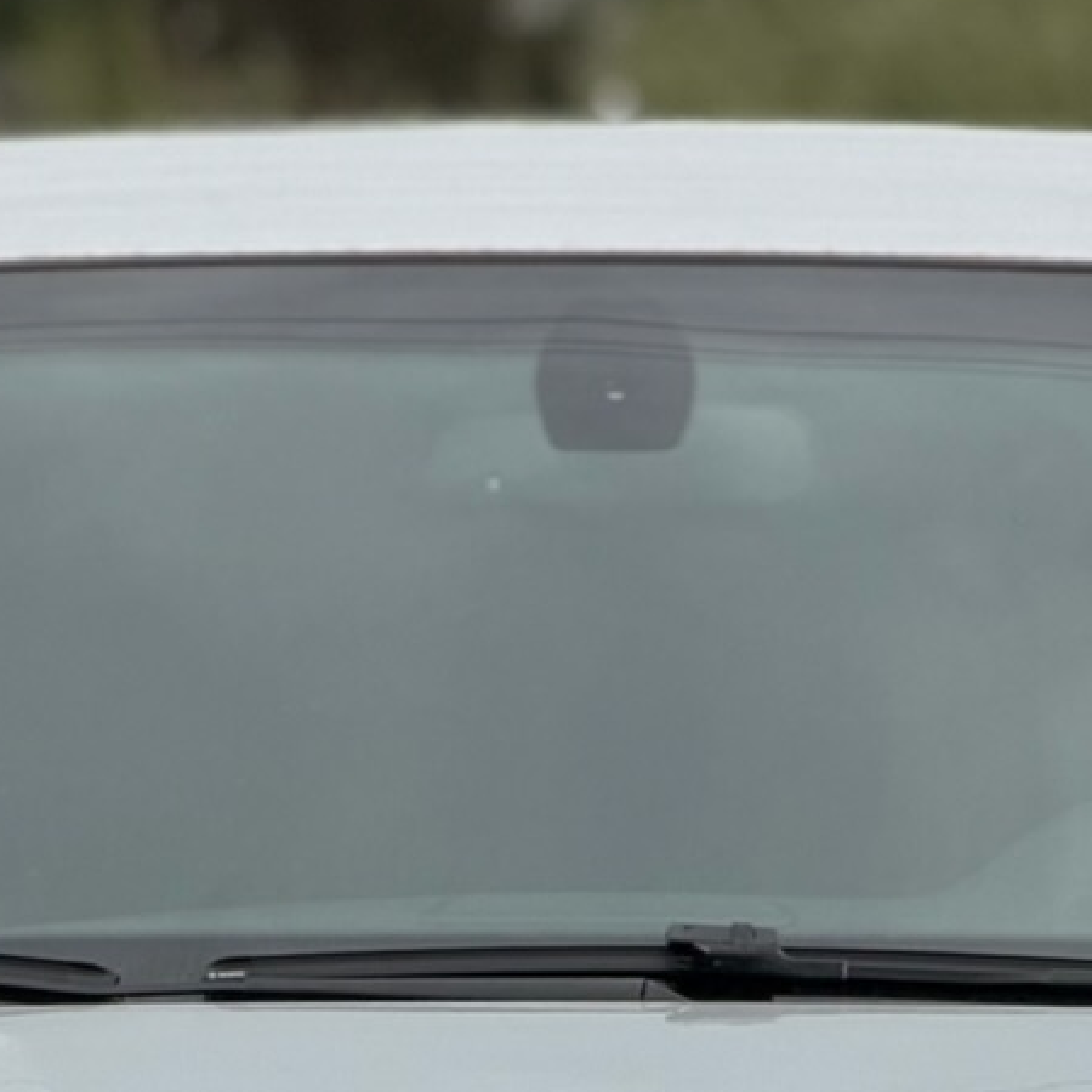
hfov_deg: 4.4
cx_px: 587
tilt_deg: -4.7
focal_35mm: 402
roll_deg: +0.6
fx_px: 14348
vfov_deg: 4.3
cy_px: 1594
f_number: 2.8
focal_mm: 16.89
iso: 40
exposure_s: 1/638
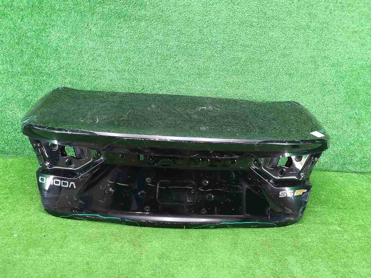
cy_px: 139
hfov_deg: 67.3
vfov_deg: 53.1
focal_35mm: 26
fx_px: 279
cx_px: 186
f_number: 1.8
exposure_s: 1/33
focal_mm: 5.4
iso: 332
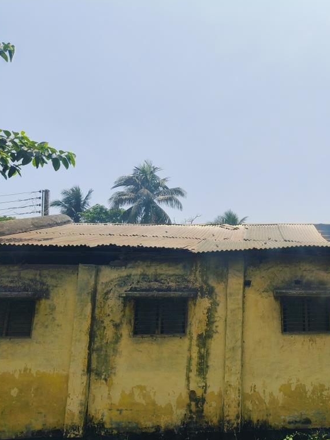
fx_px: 445
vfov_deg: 52.6
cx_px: 280
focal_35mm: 35
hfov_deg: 38.6
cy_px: 220
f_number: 1.8
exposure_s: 1/3858
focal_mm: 4.84
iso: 80
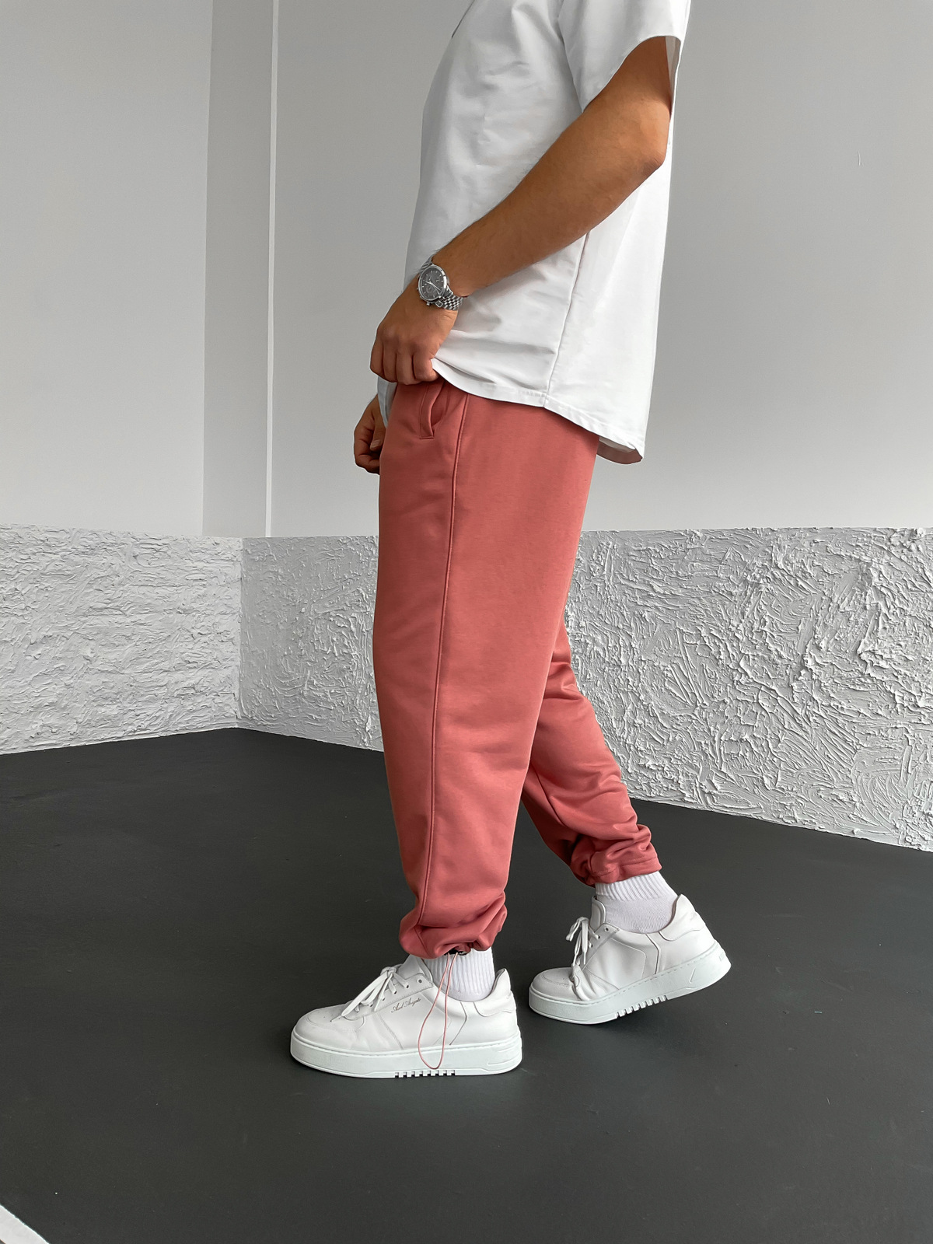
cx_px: 466
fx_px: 1042
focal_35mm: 29
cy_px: 622
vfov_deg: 61.7
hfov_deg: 48.2
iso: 32
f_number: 1.8
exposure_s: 1/120
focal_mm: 3
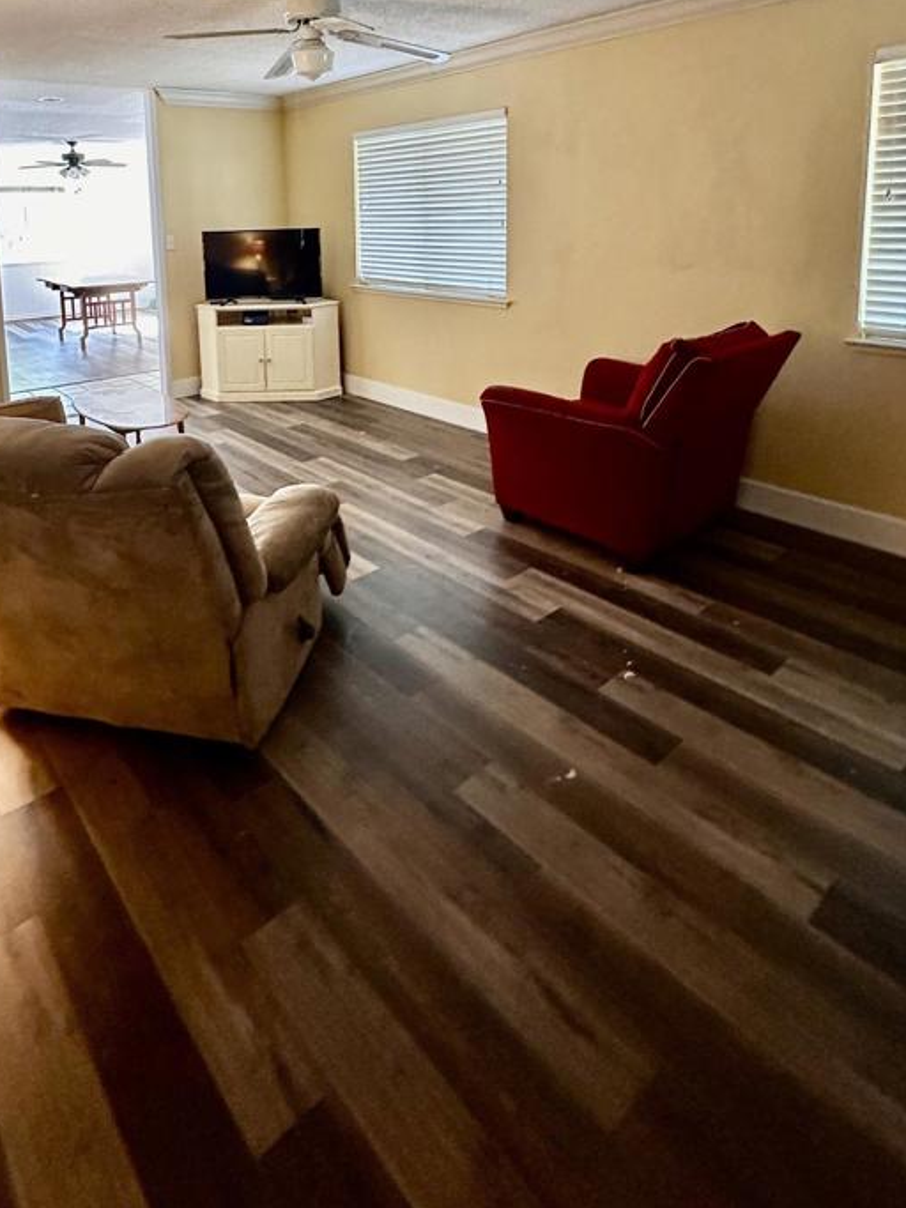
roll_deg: +2.0
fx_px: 733
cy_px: 306
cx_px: 343
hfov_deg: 62.6
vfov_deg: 73.6
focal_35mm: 21
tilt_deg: -7.4
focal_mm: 2.22
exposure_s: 1/60
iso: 800
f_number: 2.2
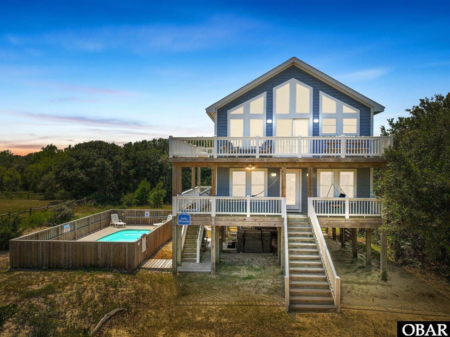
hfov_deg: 71.6
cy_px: 168
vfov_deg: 56.8
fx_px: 312
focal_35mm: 24
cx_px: 225
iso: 150
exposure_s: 1/2500
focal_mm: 12.29
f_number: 2.8
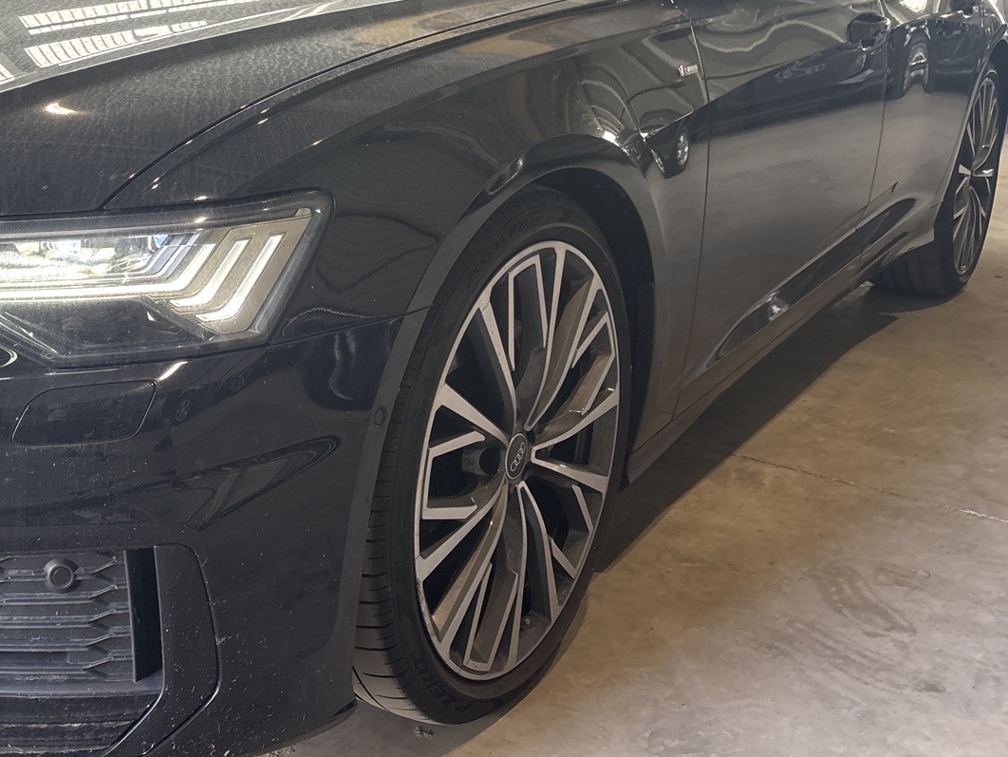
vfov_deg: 30.5
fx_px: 1369
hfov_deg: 38.8
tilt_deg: -12.7
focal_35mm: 47
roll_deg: -1.1
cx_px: 190
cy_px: 221
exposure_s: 1/121
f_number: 1.6
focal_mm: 5.96
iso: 125
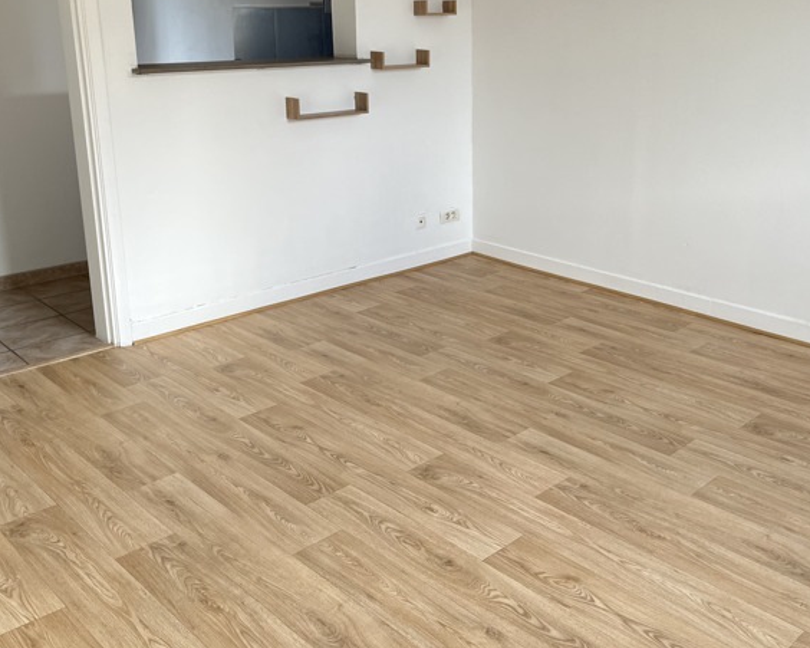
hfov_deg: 50.2
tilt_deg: -14.8
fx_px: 863
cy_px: 228
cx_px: 457
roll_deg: +1.2
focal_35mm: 36
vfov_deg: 40.7
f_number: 1.6
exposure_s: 1/109
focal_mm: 5.1
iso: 125
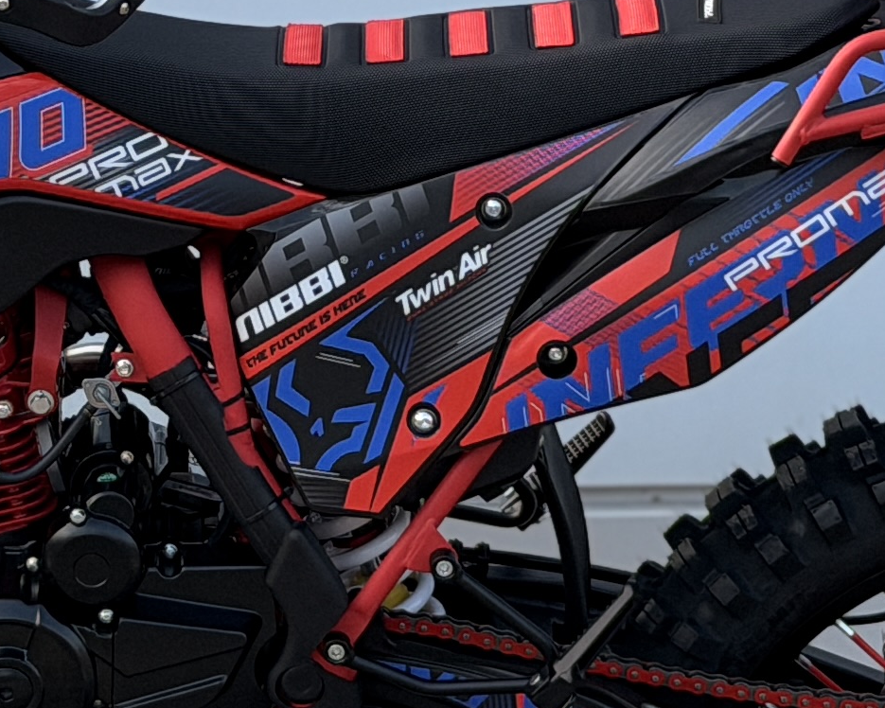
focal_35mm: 202
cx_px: 149
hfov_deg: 9.5
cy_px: 207
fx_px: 5291
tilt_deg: +1.8
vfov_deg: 7.6
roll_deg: +1.1
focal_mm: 6.76
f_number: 1.78
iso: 64
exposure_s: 1/1353
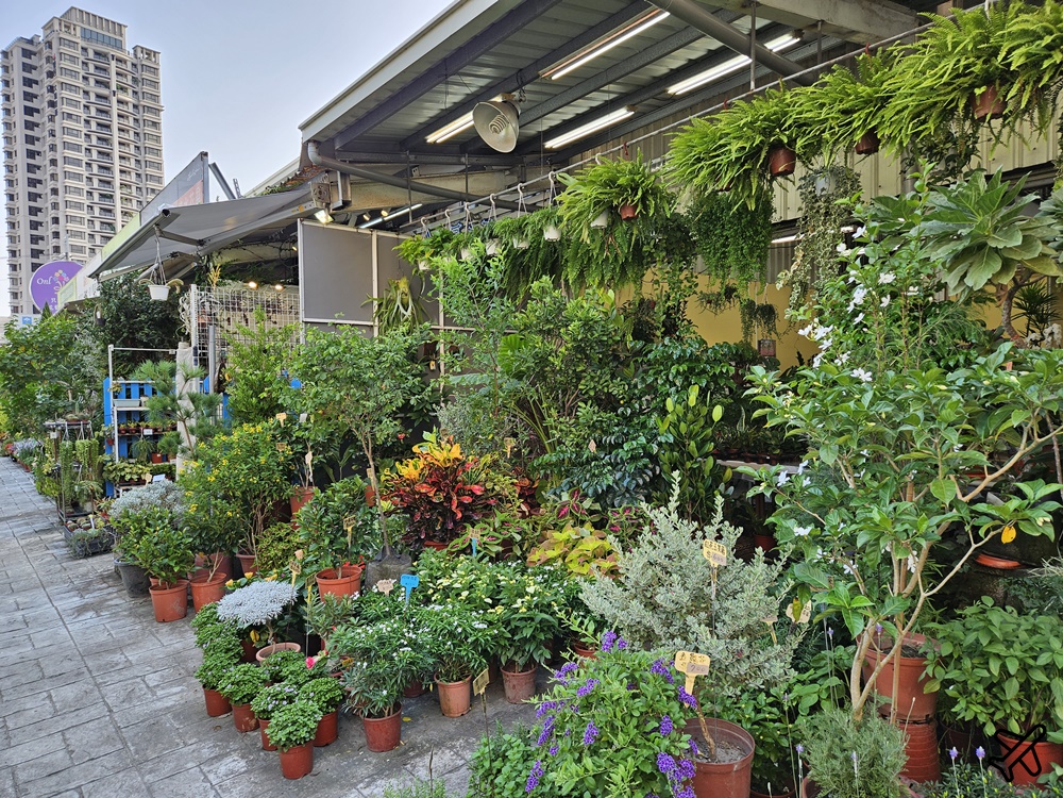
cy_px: 399
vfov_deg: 58.9
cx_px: 532
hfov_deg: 73.9
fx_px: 706
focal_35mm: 23
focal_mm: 5.4
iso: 25
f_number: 1.8
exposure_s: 1/167
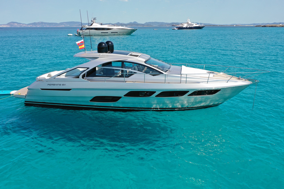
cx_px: 142
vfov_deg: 46.4
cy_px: 94
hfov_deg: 65.5
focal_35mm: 28
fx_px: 221
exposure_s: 1/400
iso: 100
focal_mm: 10.26
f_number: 5.6
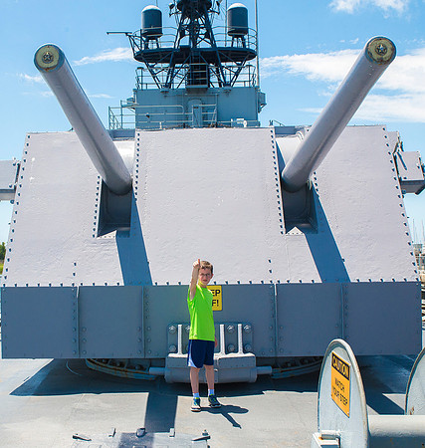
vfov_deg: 37.7
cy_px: 246
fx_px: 656
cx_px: 172
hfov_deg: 35.8
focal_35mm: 46
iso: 800
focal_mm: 32
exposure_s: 1/640
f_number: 13
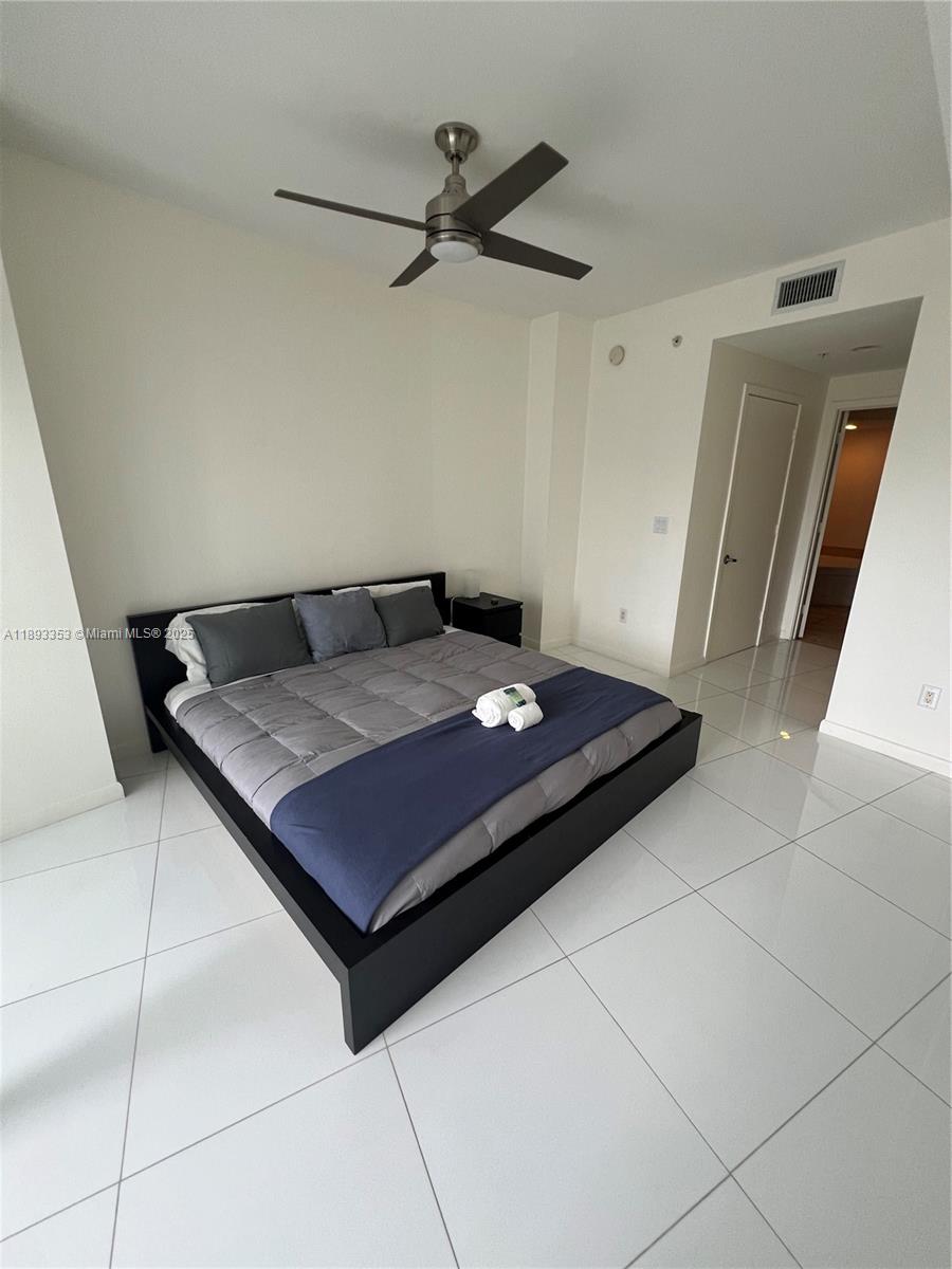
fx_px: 477
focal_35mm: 13
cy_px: 634
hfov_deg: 89.9
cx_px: 476
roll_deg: -0.8
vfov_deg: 106.2
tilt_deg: -16.1
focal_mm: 1.57
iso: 125
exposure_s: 1/99
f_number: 1.8
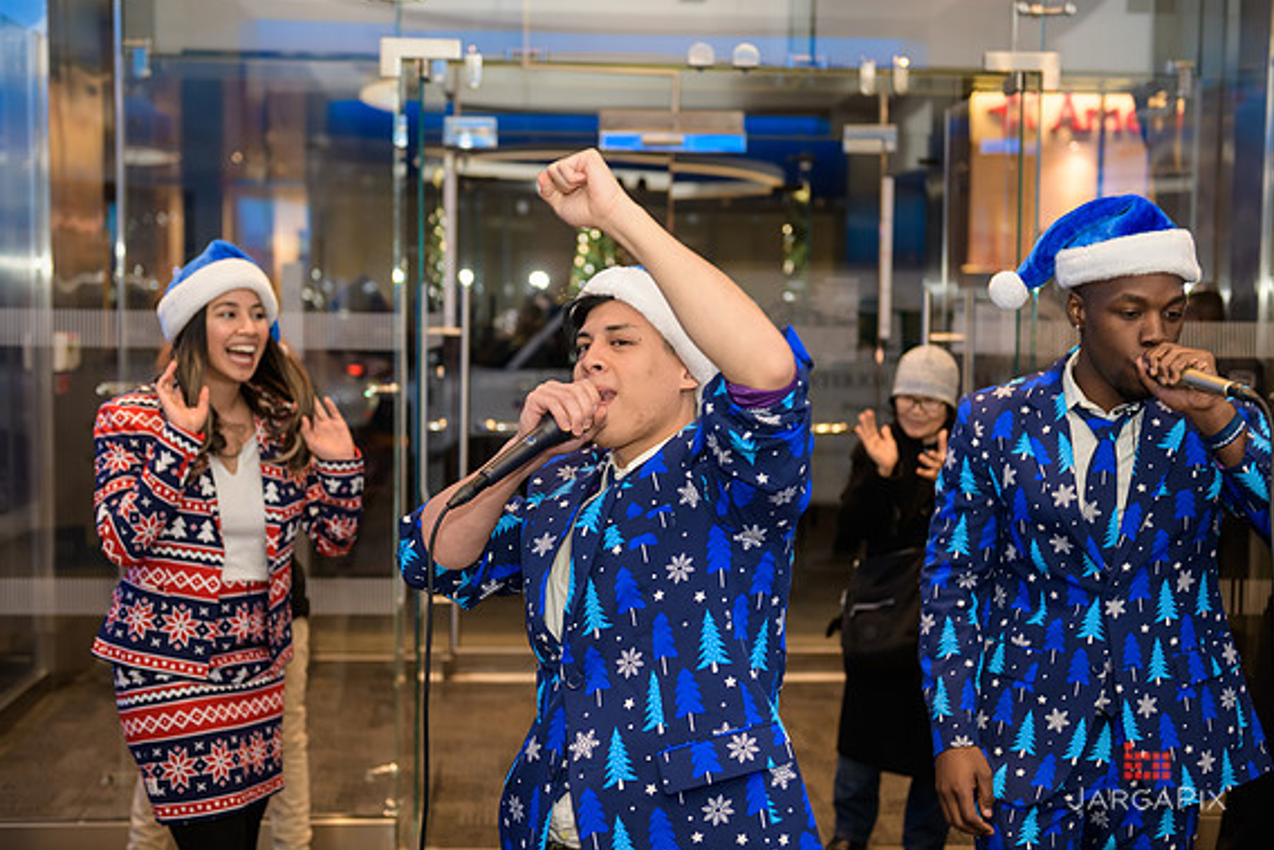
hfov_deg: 40.3
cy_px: 425
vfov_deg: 27.5
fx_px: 1734
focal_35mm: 49
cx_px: 633
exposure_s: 1/125
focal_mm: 48
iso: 400
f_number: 3.2
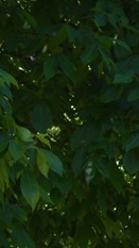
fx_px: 1491
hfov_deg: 4.9
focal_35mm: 227
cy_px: 341
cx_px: 531
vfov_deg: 9.3
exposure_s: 1/160
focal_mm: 31
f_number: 6.3
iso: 100
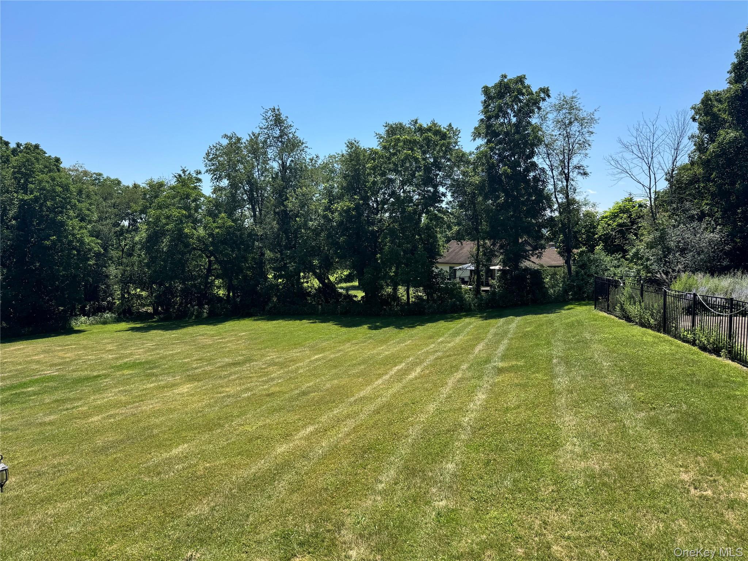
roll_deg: -0.4
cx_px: 374
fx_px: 519
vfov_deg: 56.8
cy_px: 280
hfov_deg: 71.6
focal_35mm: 24
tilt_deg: -4.8
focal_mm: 6.76
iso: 80
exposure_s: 1/4049
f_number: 1.78
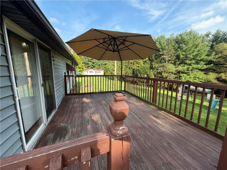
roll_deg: +0.8
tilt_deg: -8.7
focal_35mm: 14
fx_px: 92
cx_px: 114
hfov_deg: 102.1
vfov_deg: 85.7
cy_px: 85
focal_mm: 2.22
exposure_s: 1/323
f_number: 2.2
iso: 50
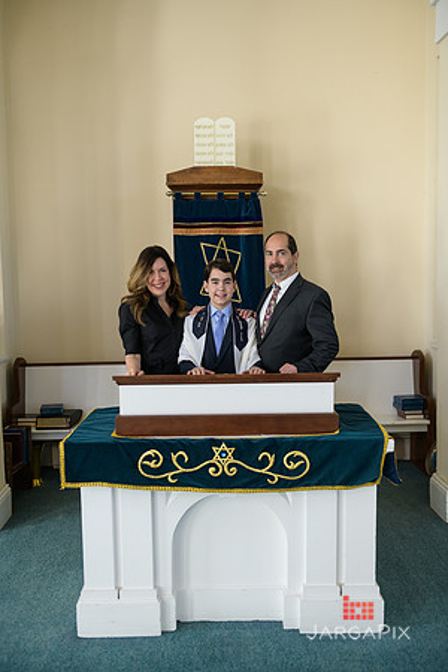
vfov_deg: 53.1
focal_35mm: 36
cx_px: 224
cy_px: 336
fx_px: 672
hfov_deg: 36.9
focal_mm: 36
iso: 400
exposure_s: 1/125
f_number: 3.2
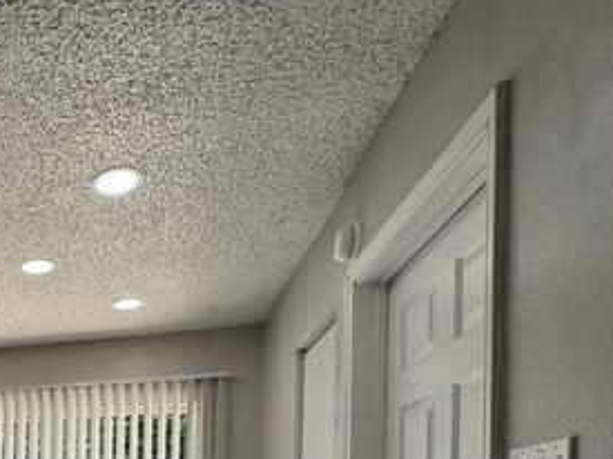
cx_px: -72
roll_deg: -1.5
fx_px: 602
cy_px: 530
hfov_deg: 41.9
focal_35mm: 34
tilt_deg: -1.4
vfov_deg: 34.6
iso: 40
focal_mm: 2.22
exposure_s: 1/273
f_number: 2.2
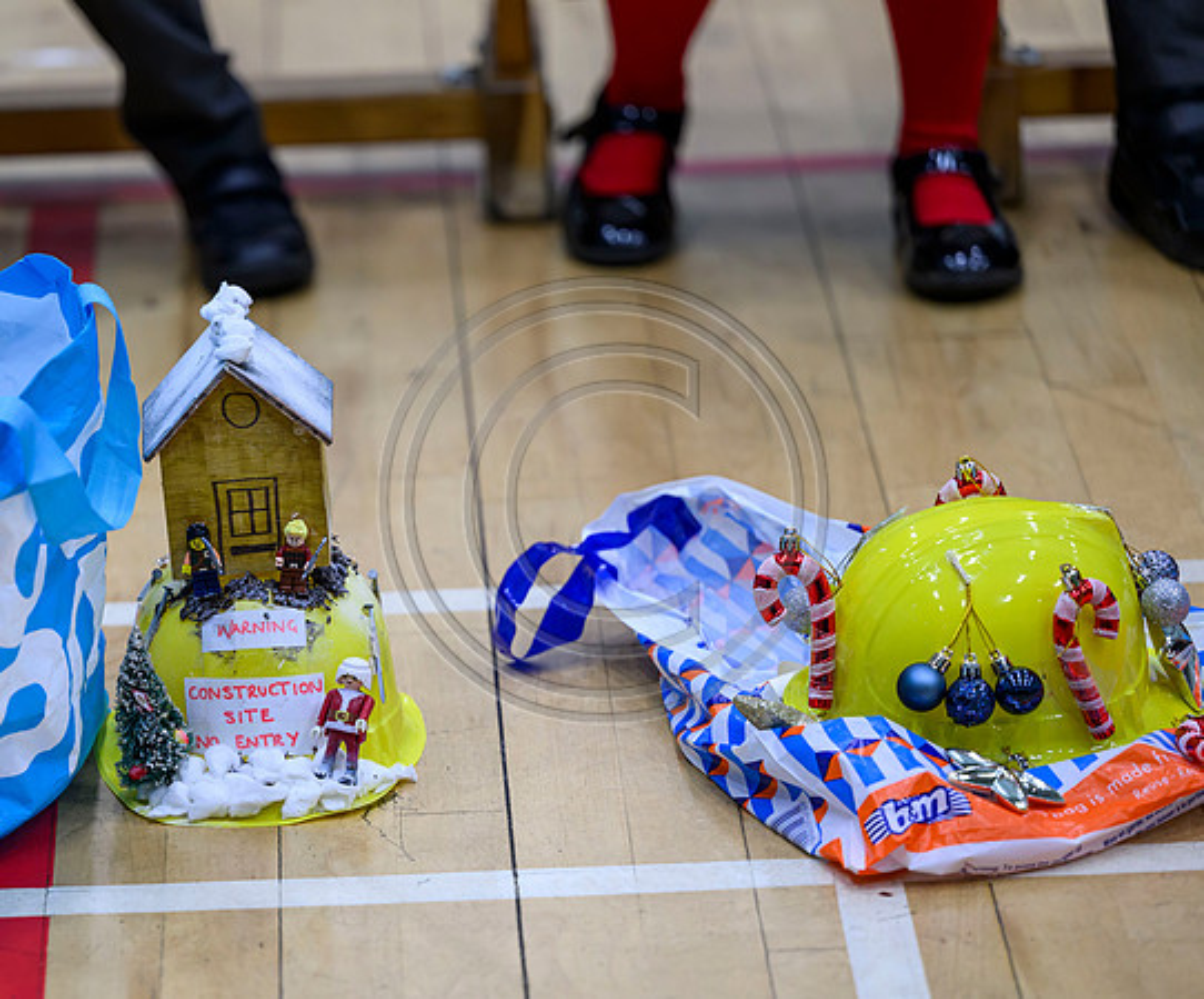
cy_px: 583
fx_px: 6326
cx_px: 328
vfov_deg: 9.0
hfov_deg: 10.9
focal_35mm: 175
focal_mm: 130
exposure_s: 1/200
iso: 1000
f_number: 2.8
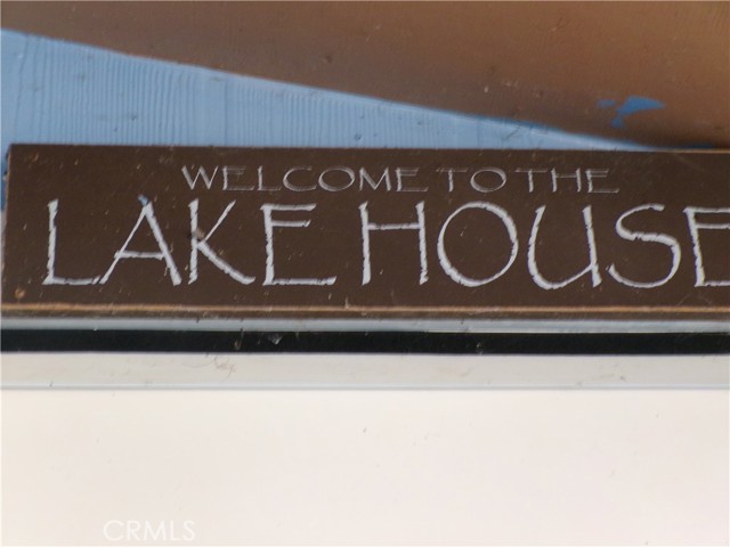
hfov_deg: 26.3
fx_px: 1561
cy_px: 274
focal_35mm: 74
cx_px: 365
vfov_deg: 19.9
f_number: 3.9
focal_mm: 13.3
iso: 506
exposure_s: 1/50
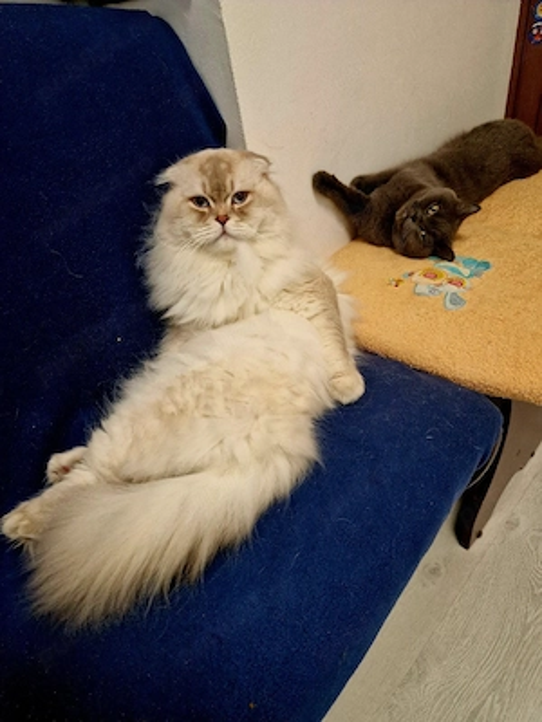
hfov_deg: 58.9
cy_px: 361
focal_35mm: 23
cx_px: 271
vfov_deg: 73.9
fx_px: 480
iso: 500
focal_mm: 5.4
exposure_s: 1/50
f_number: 1.8
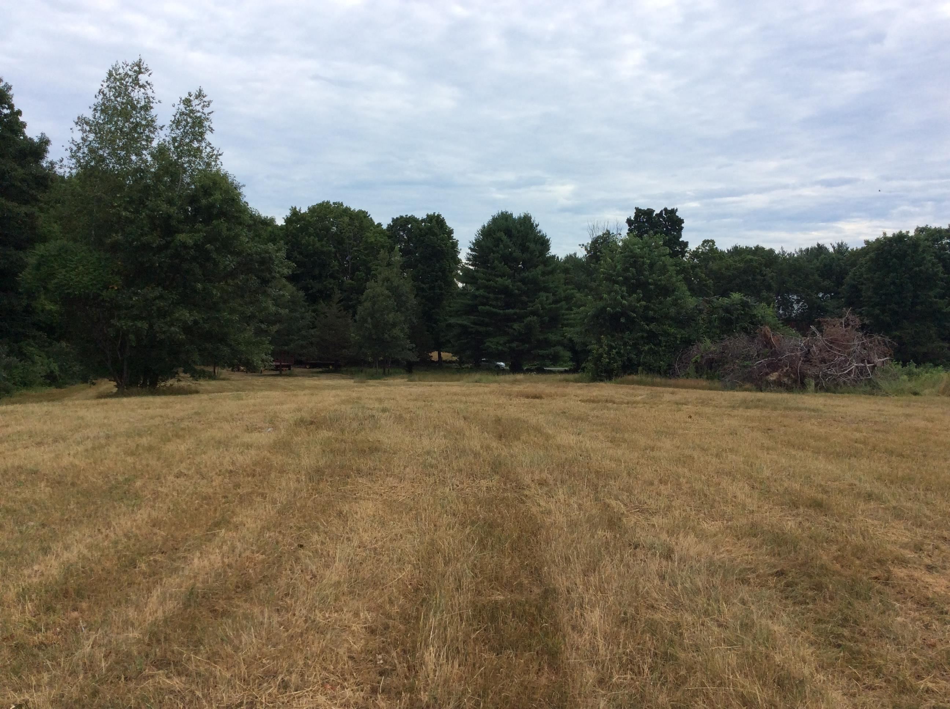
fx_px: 877
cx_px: 475
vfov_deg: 44.1
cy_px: 354
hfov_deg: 56.9
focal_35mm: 32
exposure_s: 1/689
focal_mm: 3.3
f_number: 2.4
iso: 32
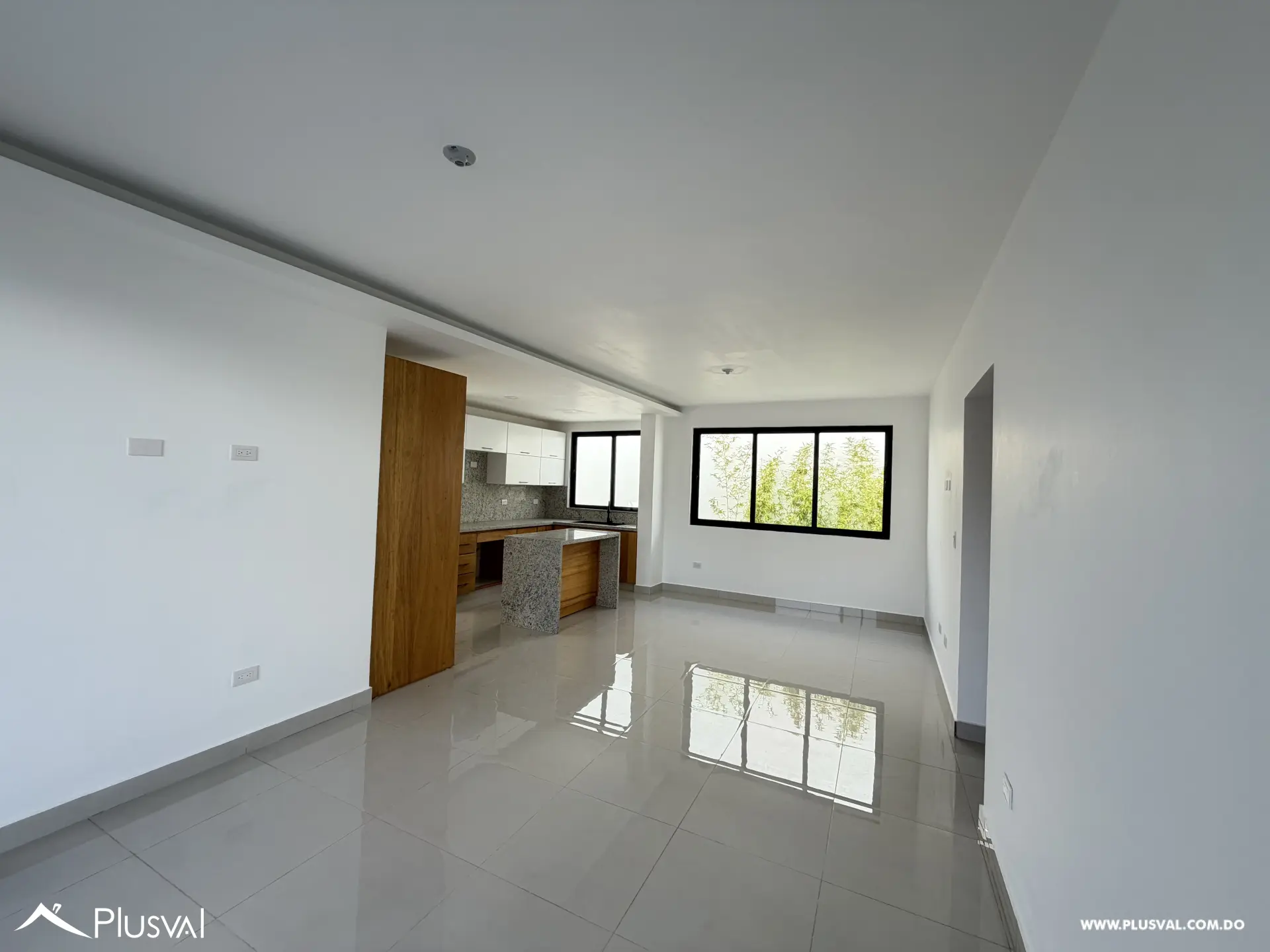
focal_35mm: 14
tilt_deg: -0.6
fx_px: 514
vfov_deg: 85.7
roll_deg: -1.5
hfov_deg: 102.1
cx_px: 635
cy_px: 476
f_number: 2.2
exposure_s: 1/244
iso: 40
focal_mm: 2.22
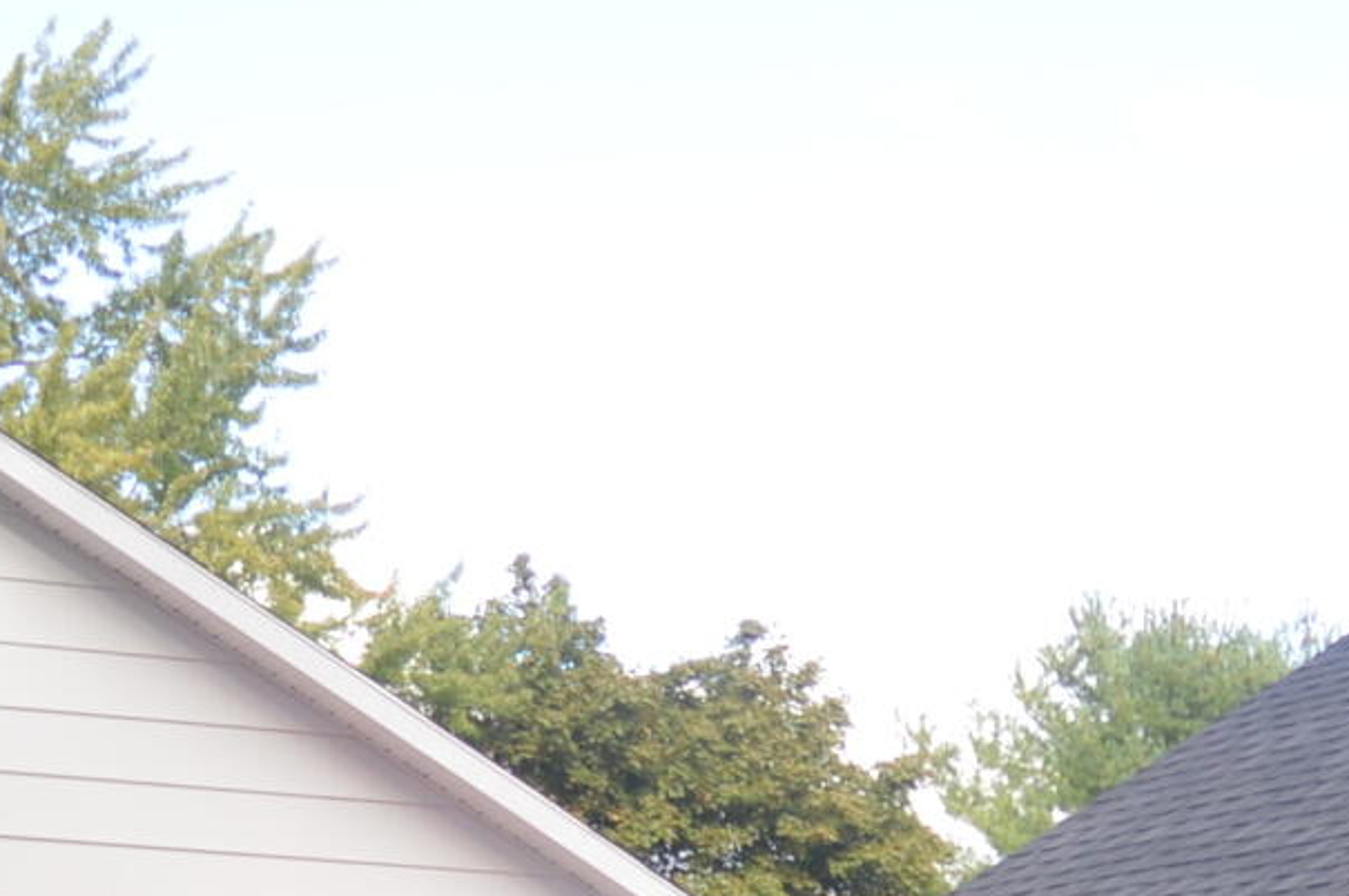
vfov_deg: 11.2
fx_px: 4454
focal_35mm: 119
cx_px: 1035
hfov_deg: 17.1
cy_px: 1126
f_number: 5
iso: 125
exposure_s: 1/125
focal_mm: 16
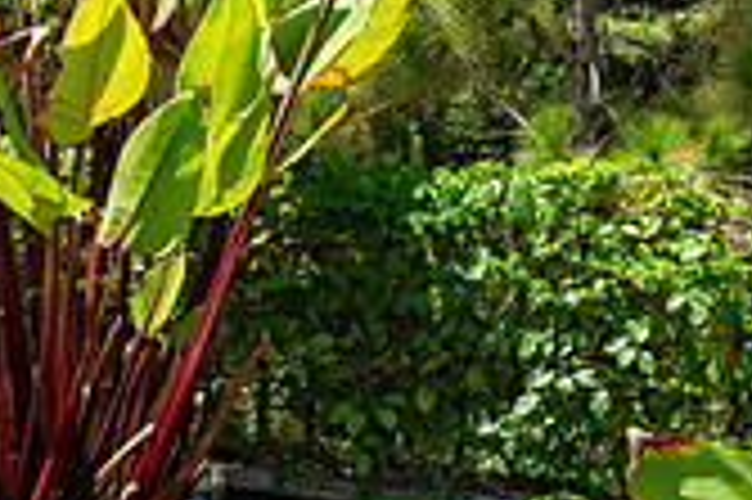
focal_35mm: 101
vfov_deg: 13.5
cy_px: 358
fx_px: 2108
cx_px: -212
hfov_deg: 18.8
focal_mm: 29
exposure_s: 1/125
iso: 100
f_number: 9
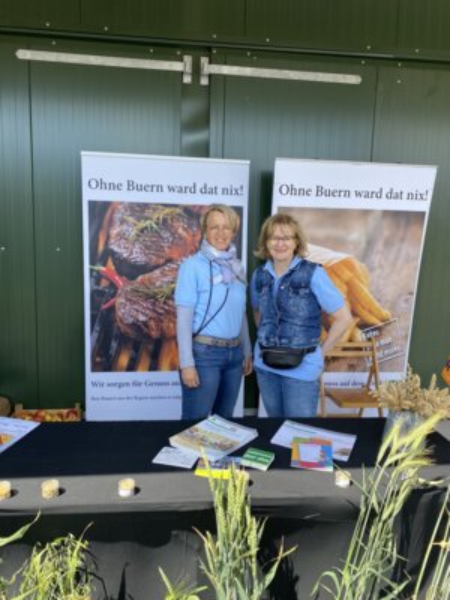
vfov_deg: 67.3
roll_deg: -1.8
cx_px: 225
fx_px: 451
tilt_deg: -5.3
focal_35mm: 26
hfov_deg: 53.1
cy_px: 300
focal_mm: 4.25
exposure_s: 1/600
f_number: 1.8
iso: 32
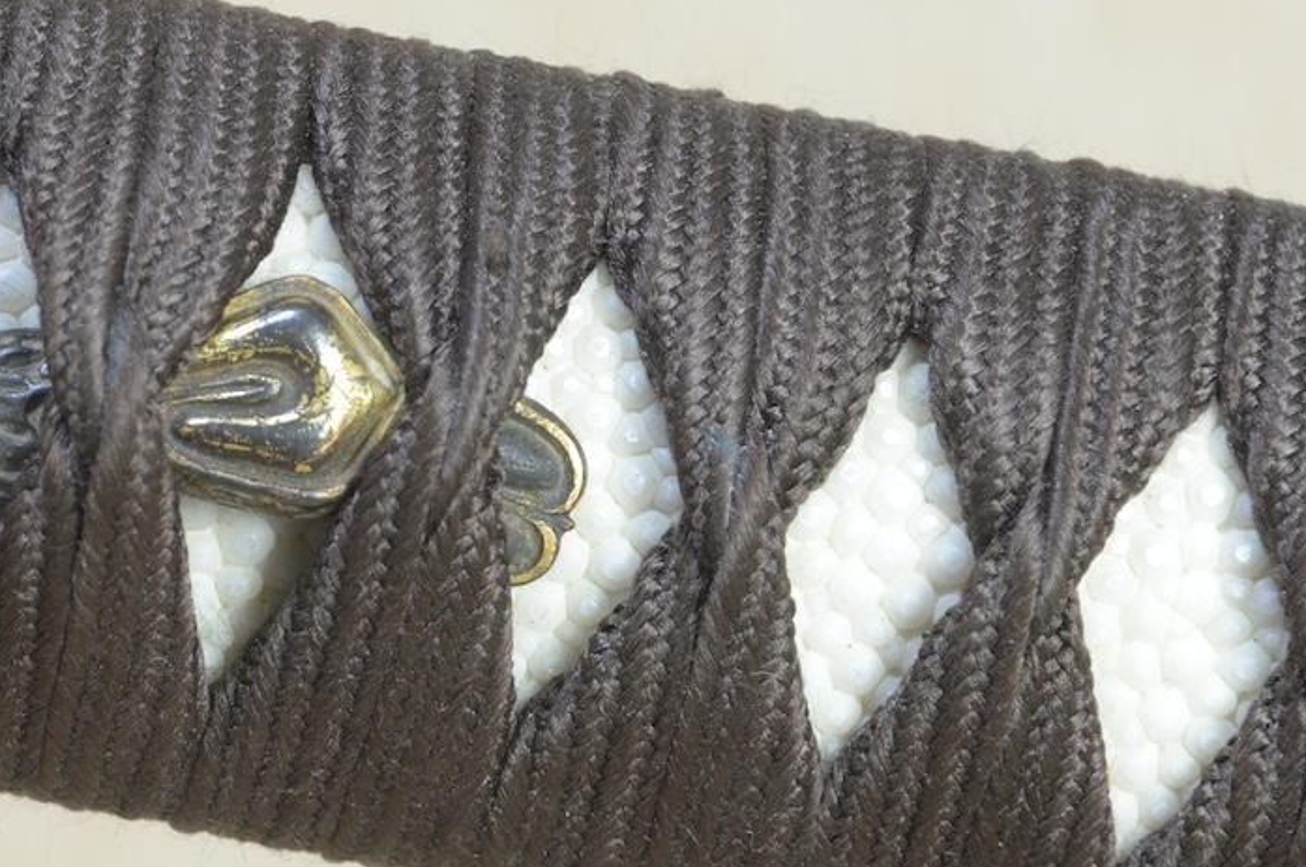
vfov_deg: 3.4
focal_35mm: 407
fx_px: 14748
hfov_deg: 5.1
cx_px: 242
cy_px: 372
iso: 400
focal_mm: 135
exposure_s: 1/1.6
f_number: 11
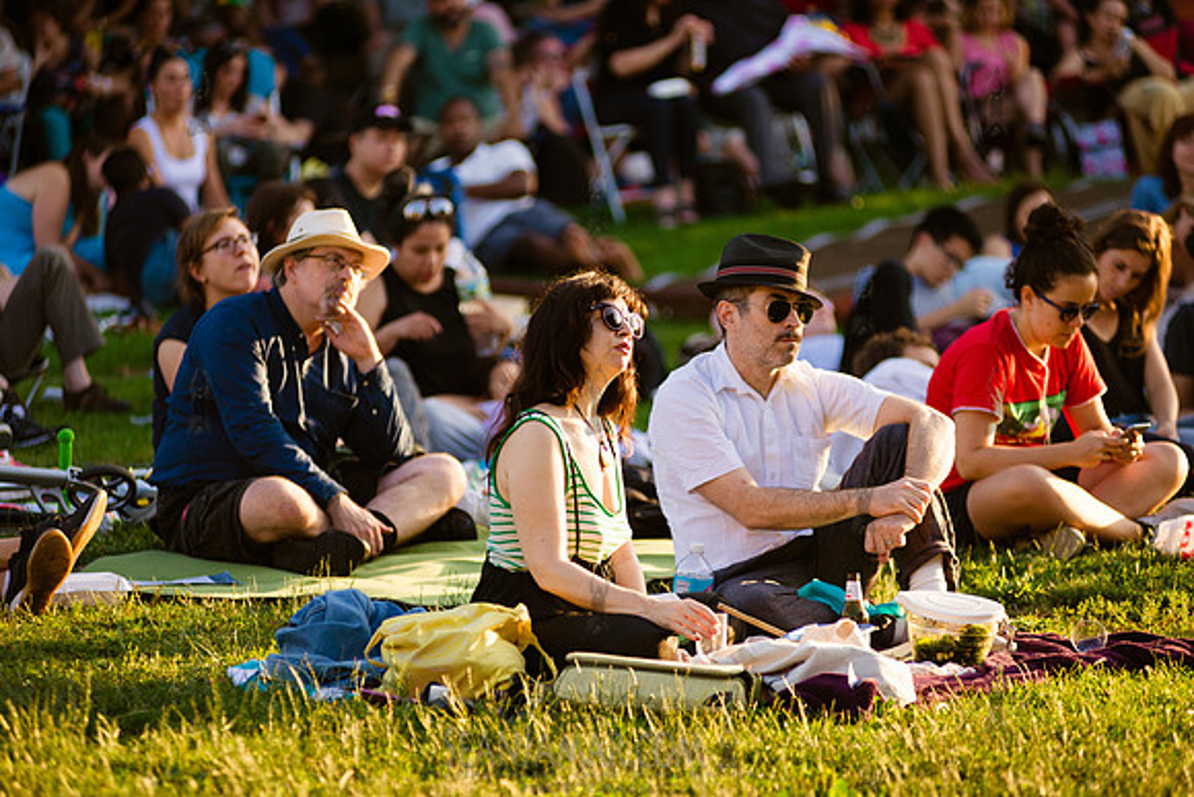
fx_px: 6137
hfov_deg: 11.1
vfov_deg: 7.4
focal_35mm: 185
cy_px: 398
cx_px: 597
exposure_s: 1/1000
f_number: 3.5
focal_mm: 185
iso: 500
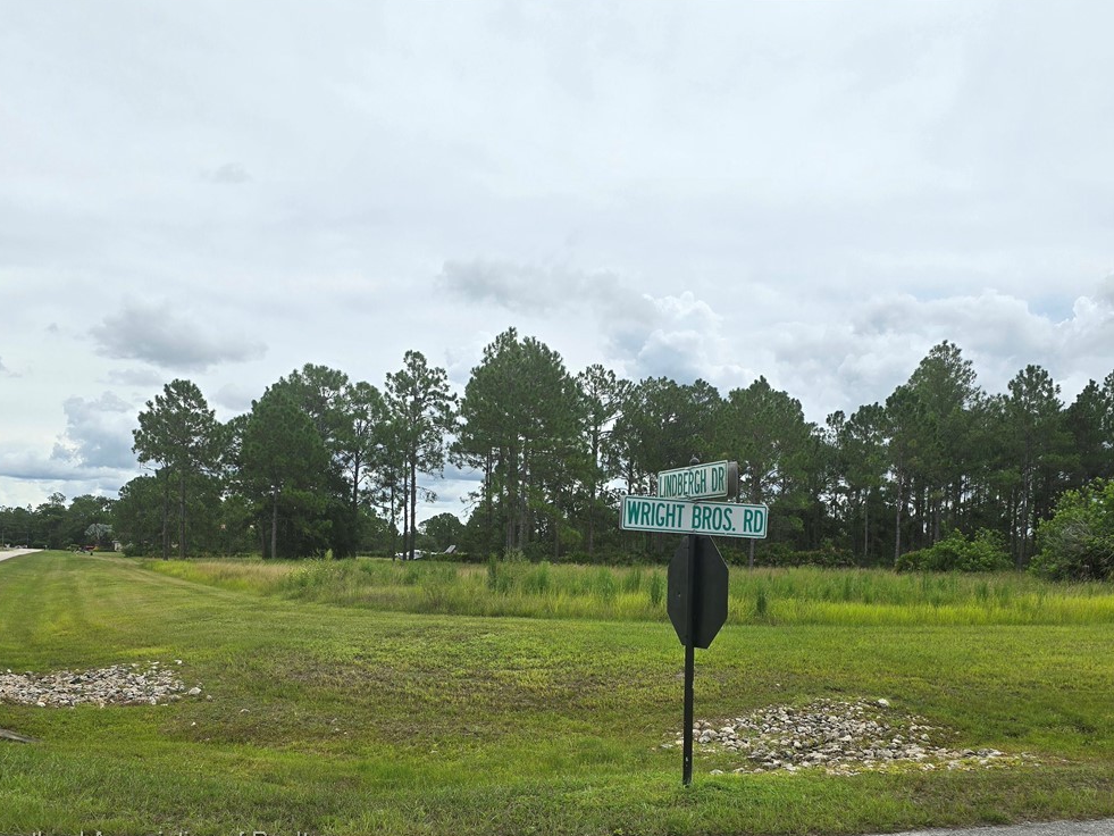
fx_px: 772
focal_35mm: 24
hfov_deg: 71.6
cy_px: 430
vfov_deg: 56.8
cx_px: 553
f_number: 1.7
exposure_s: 1/1429
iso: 12
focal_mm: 6.3
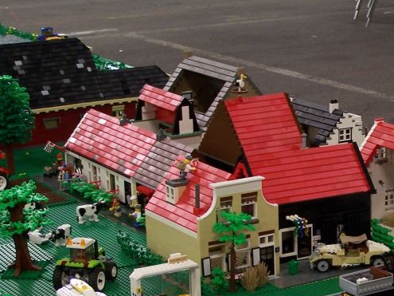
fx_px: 1388
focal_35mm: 122
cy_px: 266
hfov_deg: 15.9
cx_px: 369
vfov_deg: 12.1
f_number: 3.1
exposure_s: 1/2
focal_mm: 9.8
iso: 80
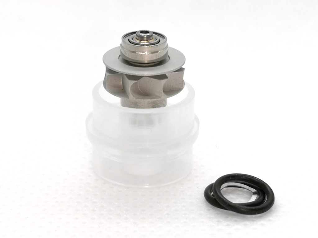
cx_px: 159
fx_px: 698
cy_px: 119
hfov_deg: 25.7
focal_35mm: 76
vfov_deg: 19.4
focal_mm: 3.95
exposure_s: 1/135
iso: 50
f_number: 1.8
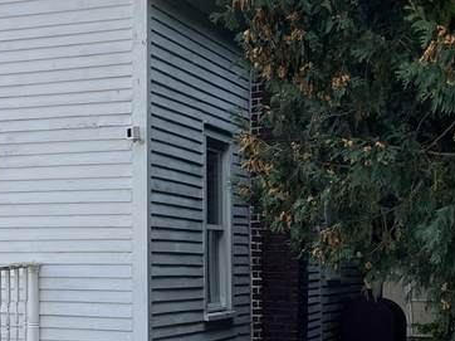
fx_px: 1208
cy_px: 181
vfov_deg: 16.0
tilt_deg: +3.2
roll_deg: +0.1
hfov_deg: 20.3
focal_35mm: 92
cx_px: -52
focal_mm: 5.7
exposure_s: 1/2252
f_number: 1.5
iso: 50
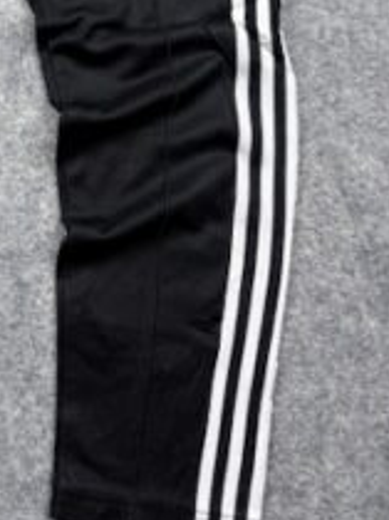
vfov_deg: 29.9
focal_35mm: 61
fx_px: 916
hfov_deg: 22.6
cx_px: -42
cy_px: 24
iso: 50
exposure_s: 1/100
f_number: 1.78
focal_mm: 6.76
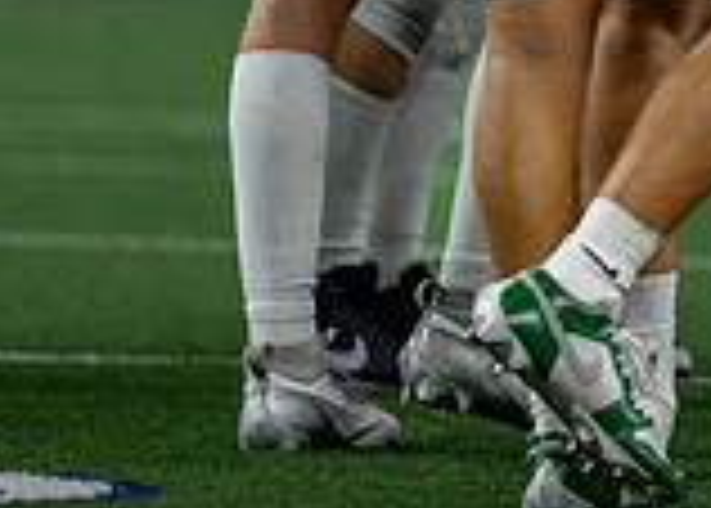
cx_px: 1407
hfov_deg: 2.7
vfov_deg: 2.0
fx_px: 14767
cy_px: -459
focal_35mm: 731
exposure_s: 1/640
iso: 640
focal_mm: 171
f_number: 2.8
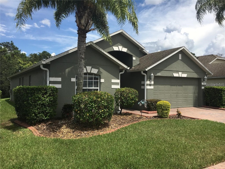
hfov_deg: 61.7
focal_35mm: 29
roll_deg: -0.2
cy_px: 84
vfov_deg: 48.2
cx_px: 112
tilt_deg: +0.4
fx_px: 188
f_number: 2.2
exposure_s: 1/1972
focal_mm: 4.15
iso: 25
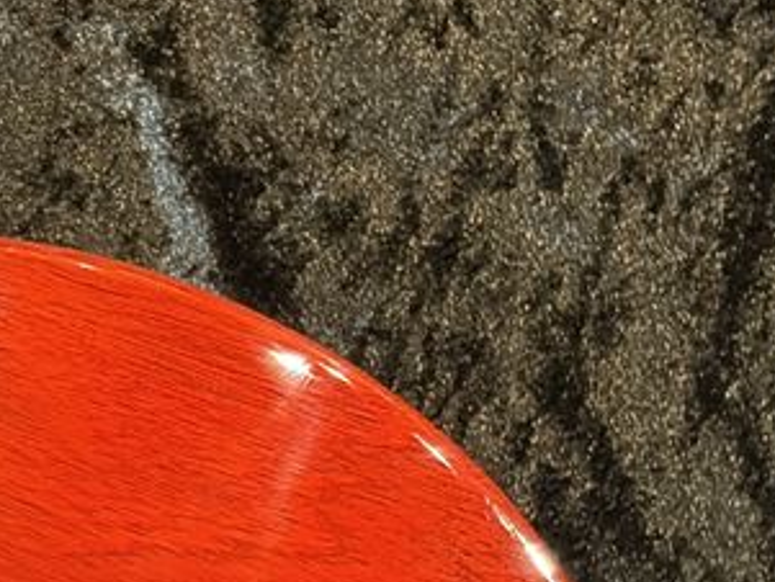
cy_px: 971
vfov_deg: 6.6
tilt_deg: -70.4
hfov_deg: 8.6
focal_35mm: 221
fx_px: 4950
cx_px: -669
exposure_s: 1/30
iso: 250
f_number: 1.6
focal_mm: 5.96
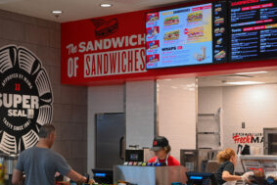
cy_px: 116
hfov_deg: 20.6
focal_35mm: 99
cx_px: 116
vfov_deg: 13.8
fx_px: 762
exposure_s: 1/30
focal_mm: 70
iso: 1600
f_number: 10
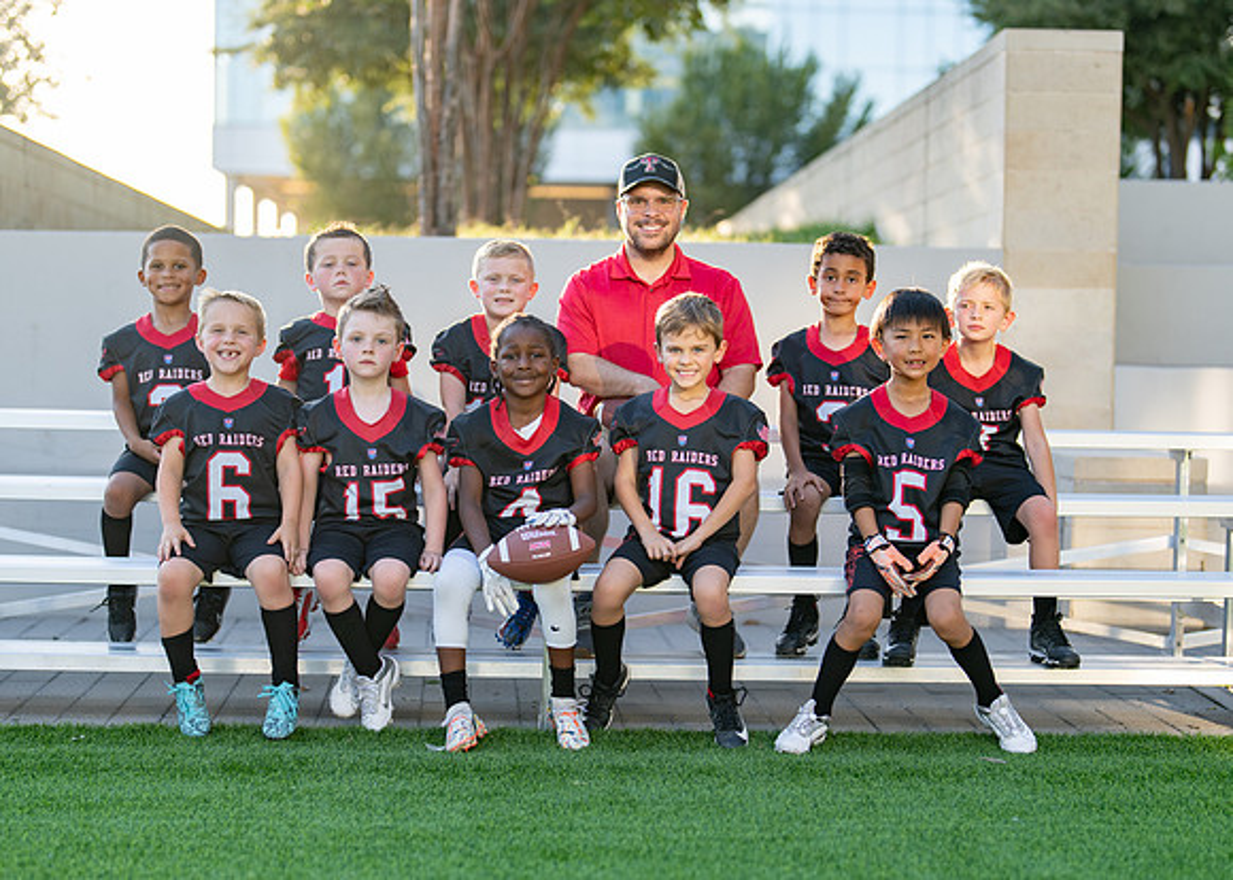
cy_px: 492
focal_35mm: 71
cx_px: 627
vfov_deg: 20.1
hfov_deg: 27.9
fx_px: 2480
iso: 100
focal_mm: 50
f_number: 1.2
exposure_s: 1/1000
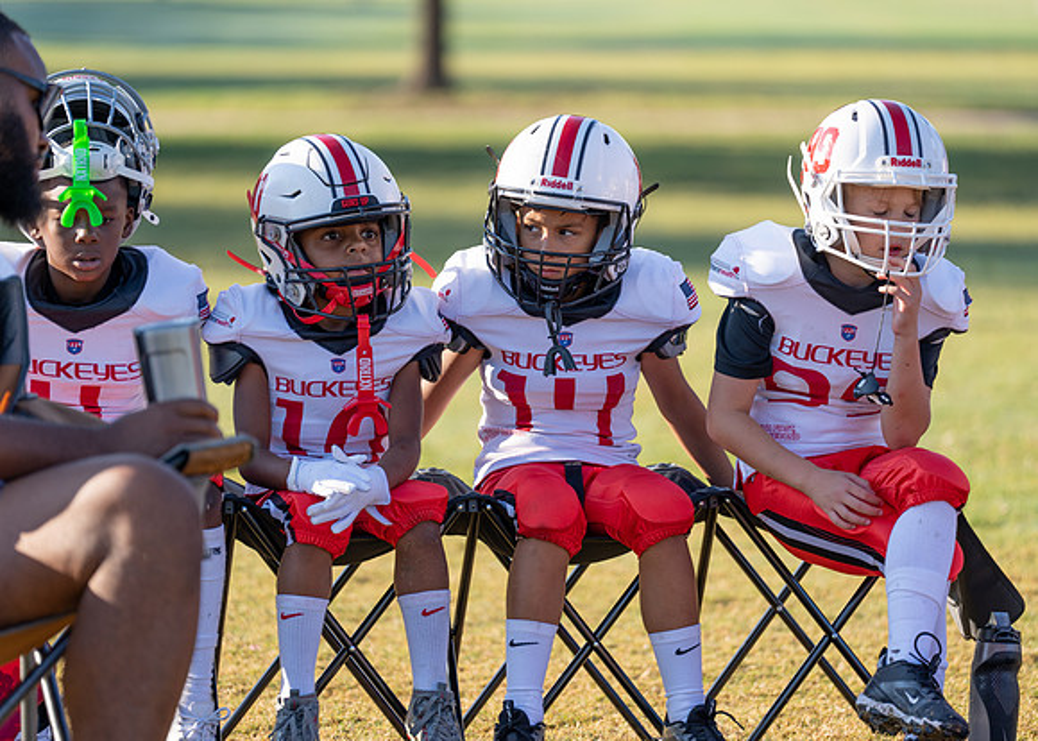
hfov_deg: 9.8
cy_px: 370
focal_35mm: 206
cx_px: 519
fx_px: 6084
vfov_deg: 7.0
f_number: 2.8
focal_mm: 197
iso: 100
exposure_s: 1/640
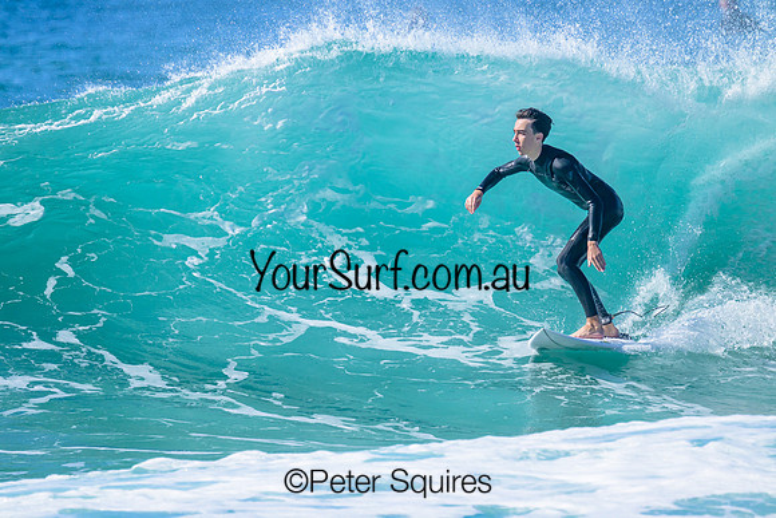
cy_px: 259
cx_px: 388
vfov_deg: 2.0
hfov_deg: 3.0
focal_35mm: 690
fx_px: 14876
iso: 900
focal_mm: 690
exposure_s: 1/2000
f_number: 11
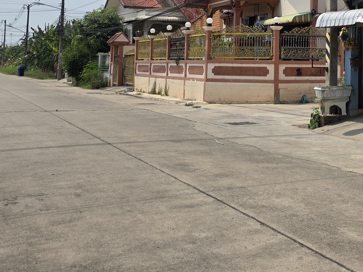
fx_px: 598
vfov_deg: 24.7
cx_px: 320
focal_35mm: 57
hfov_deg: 32.3
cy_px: 13
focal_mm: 6.3
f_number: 1.7
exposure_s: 1/7944
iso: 64
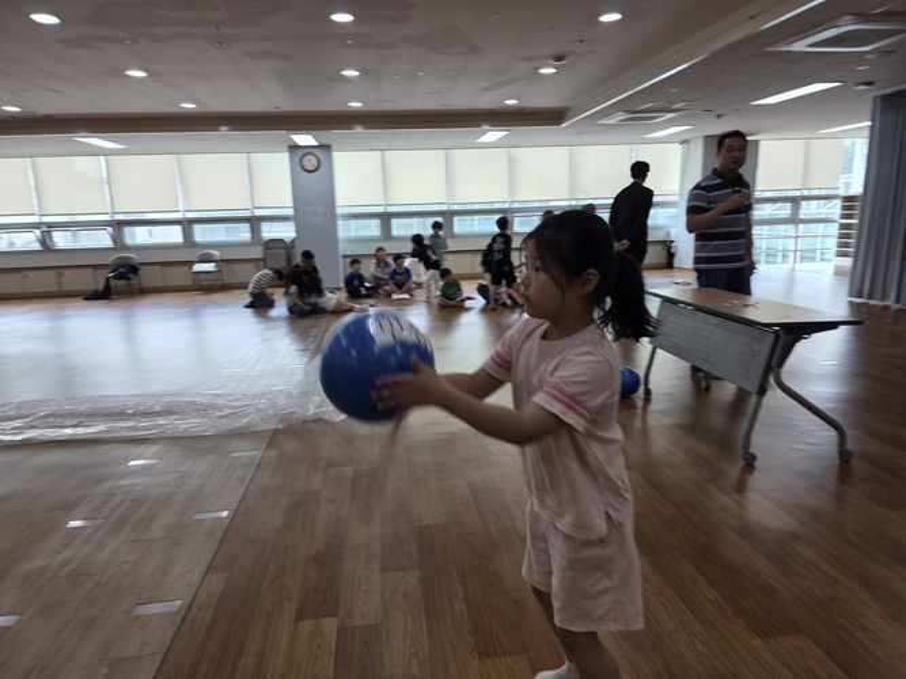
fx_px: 602
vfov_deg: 58.9
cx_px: 453
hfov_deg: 73.9
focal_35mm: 23
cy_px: 340
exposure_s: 1/120
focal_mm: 6.3
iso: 40
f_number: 1.7
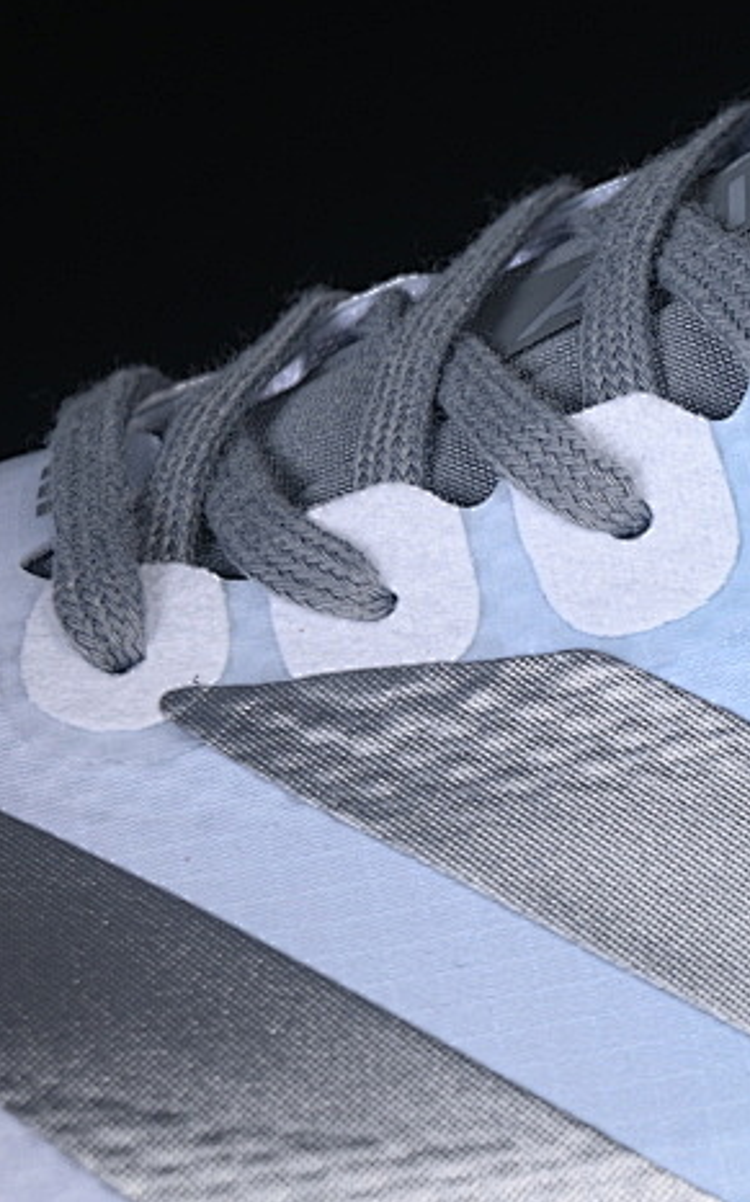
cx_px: 1369
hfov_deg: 7.2
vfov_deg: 11.8
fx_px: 5792
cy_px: 900
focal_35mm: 177
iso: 160
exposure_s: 1/80
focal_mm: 50
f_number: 7.1
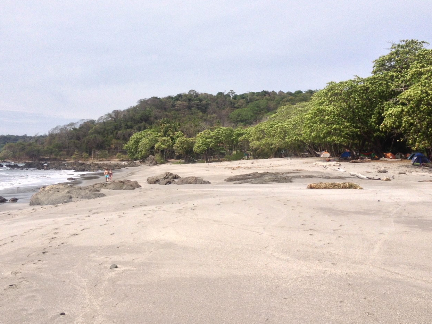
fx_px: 562
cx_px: 198
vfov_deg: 32.1
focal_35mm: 45
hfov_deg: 42.0
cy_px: 138
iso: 50
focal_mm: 4.28
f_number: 2.4
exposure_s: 1/2907
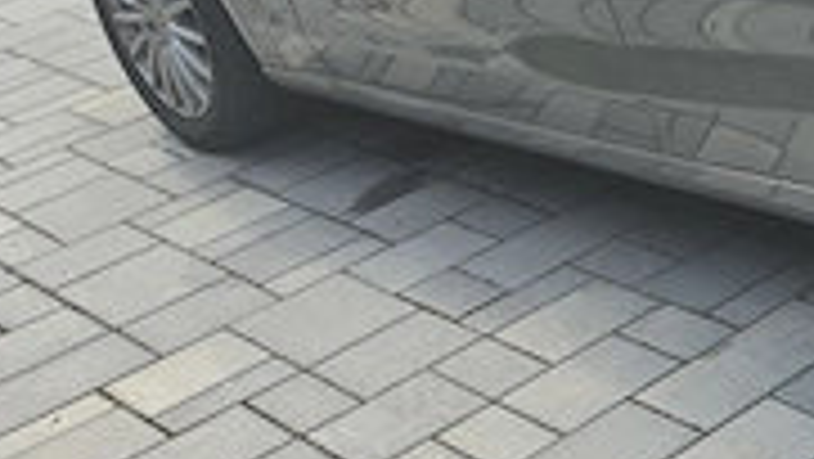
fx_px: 1792
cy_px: -198
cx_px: 1313
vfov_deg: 13.8
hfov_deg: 20.7
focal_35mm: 83
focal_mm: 6.5
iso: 64
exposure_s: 1/1623
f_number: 1.4
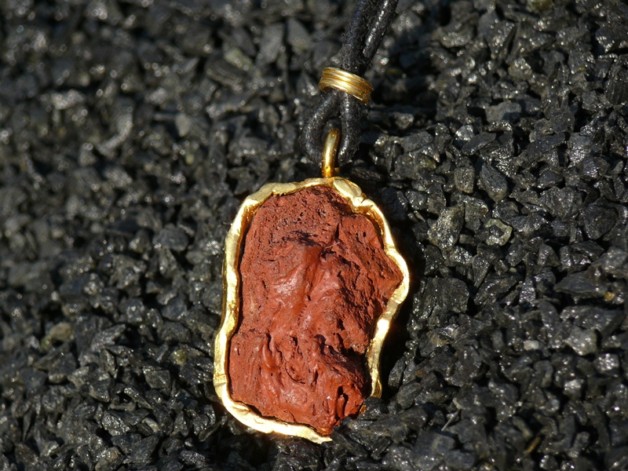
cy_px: 236
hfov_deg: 8.0
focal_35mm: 246
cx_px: 314
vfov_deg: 6.0
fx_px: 4463
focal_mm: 52
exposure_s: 1/250
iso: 100
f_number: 5
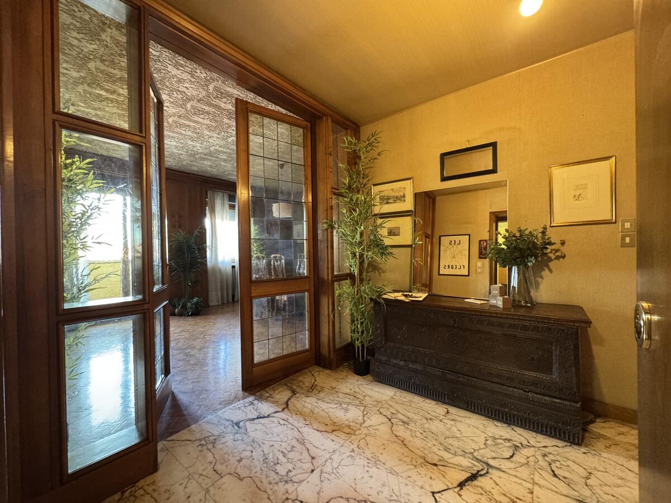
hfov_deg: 102.1
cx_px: 336
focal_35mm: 14
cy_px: 252
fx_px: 271
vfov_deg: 85.7
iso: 640
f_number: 2.2
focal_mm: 2.22
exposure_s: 1/50
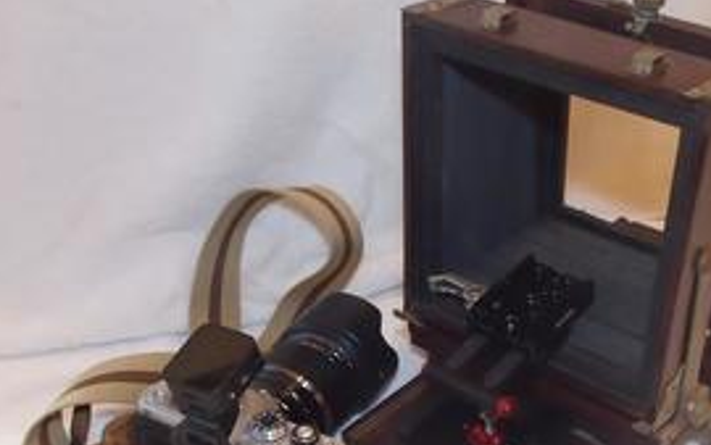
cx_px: 463
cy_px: 300
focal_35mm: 44
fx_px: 853
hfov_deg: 44.7
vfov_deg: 29.0
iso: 800
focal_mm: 6
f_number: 3.5
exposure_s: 1/13
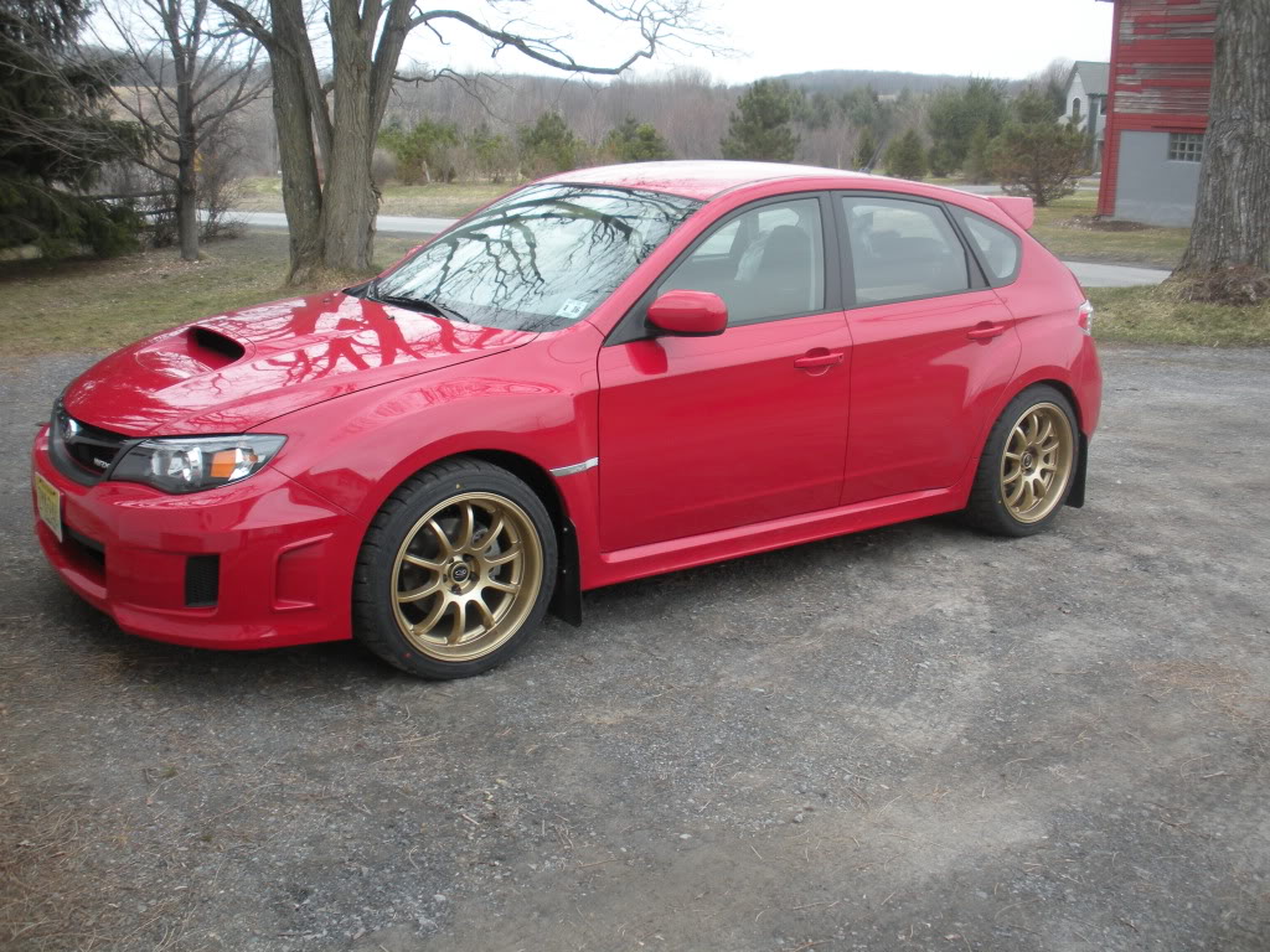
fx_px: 1284
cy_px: 476
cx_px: 635
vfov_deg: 40.7
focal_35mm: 35
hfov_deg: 52.6
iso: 64
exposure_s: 1/98
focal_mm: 6.3
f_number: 3.5
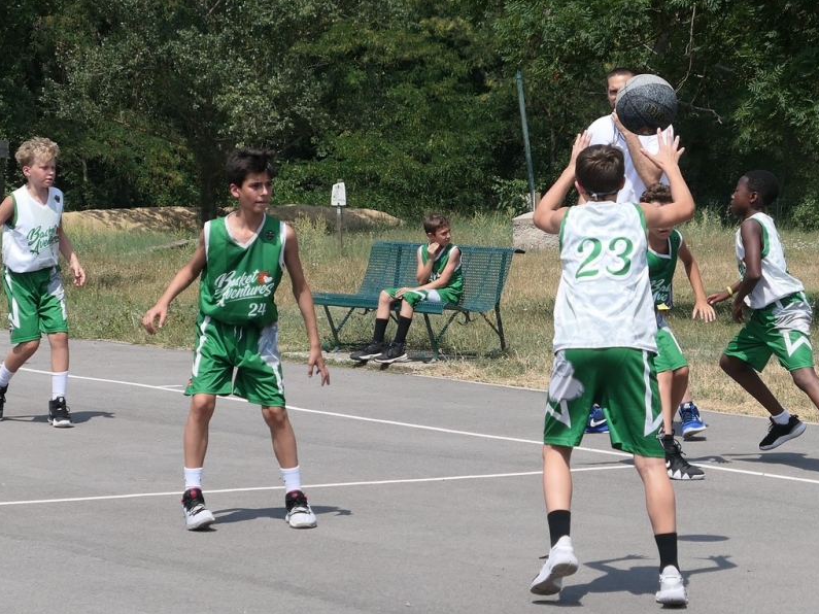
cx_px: 410
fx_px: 3714
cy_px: 306
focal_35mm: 157
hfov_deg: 12.6
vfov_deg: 9.5
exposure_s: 1/1600
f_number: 3.5
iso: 125
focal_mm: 26.4
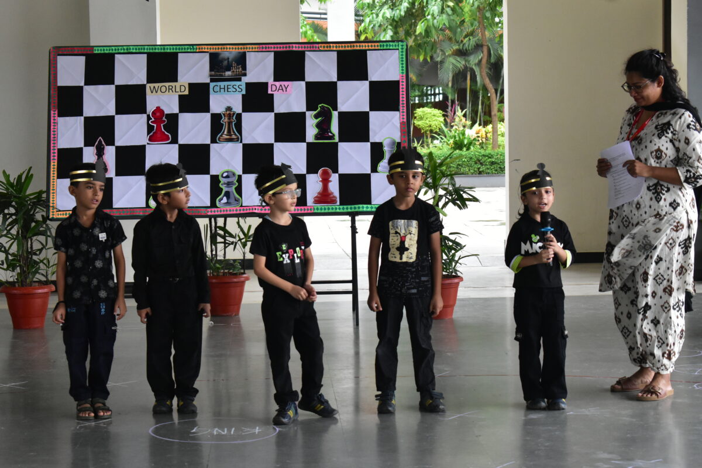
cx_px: 351
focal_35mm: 82
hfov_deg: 24.6
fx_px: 1609
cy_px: 234
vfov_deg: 16.6
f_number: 5.6
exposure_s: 1/200
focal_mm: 55
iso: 2200
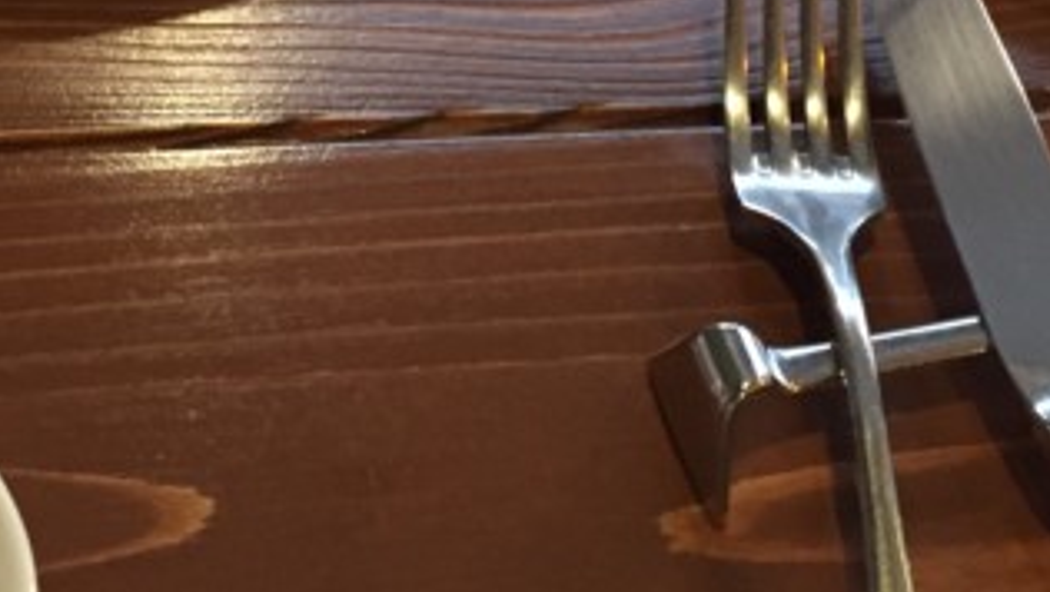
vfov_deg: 14.0
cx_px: 472
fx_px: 2228
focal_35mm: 80
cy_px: -353
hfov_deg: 26.5
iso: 250
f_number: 2.2
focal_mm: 4.15
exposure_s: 1/17
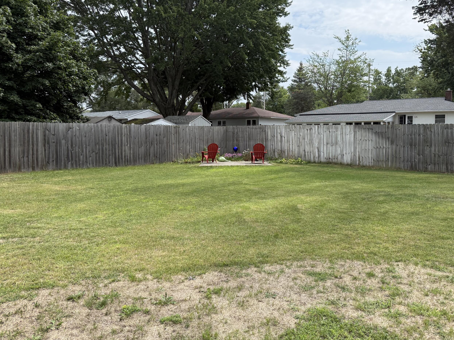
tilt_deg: -2.7
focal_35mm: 29
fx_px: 380
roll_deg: +0.0
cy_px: 147
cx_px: 259
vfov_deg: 48.1
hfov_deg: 61.4
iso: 100
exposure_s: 1/3279
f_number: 1.78
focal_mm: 6.76
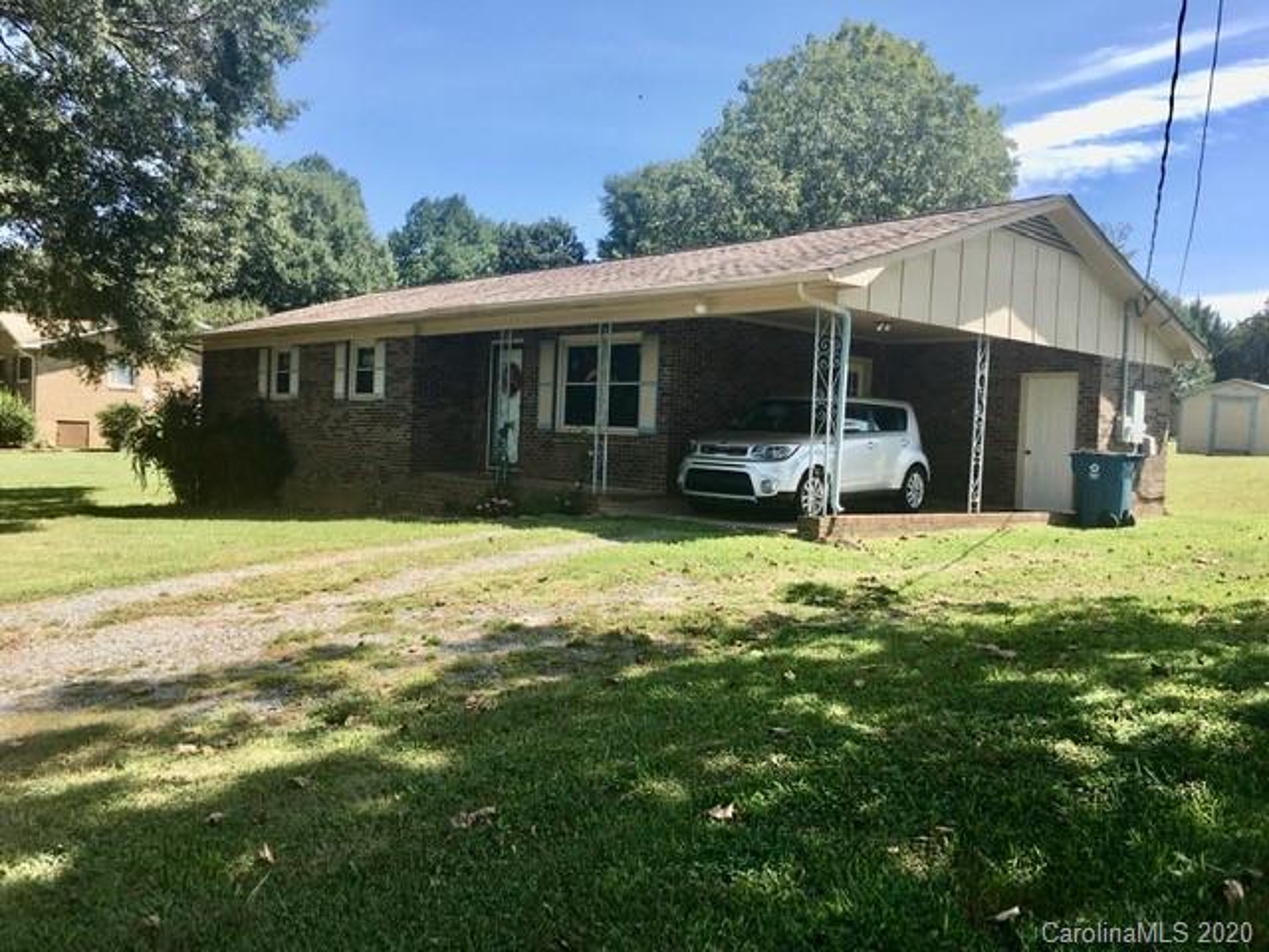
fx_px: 1063
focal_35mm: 29
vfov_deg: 48.2
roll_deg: -2.6
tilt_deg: +0.1
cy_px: 476
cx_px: 634
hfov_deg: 61.7
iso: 25
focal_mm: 4.15
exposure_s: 1/810
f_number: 2.2
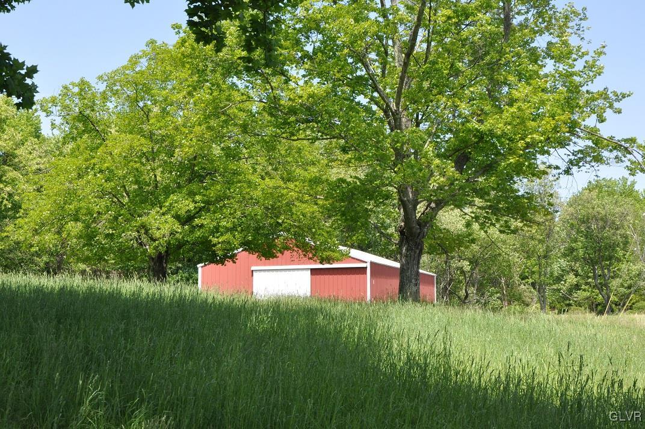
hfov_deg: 31.9
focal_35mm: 63
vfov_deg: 21.5
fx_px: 1127
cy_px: 214
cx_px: 322
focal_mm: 42
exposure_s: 1/500
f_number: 11
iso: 800
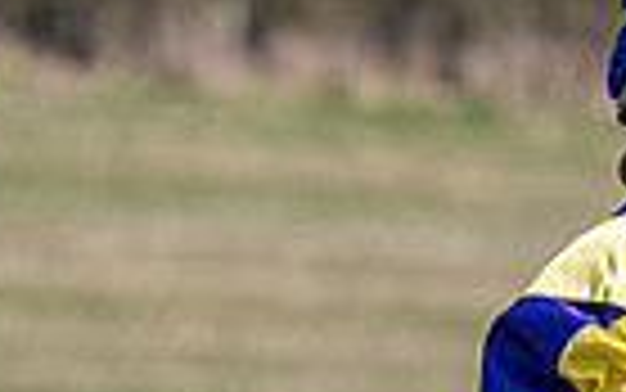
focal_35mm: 1078
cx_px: 1419
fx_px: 18399
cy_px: 681
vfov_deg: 1.2
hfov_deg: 1.9
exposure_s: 1/1250
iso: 200
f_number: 5
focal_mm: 145
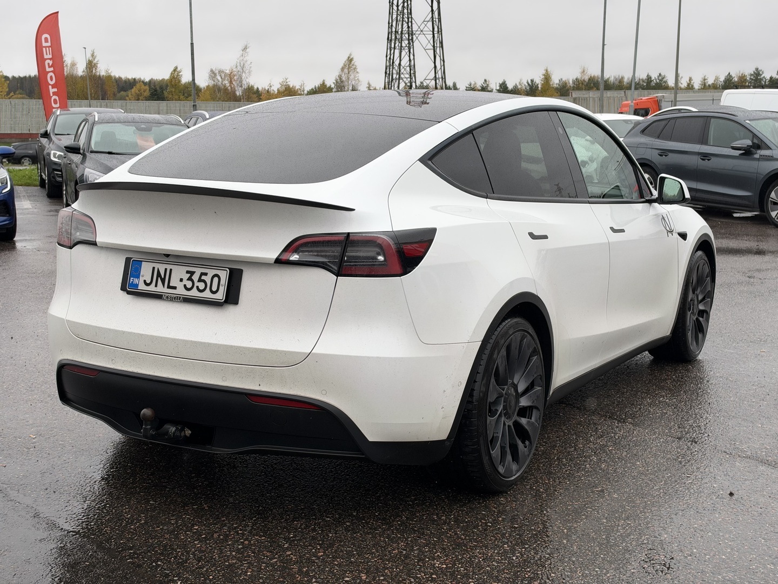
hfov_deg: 39.7
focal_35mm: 48
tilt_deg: -9.2
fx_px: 1079
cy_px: 292
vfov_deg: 30.3
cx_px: 389
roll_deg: +0.9
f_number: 1.8
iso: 64
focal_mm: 6.93
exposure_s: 1/788
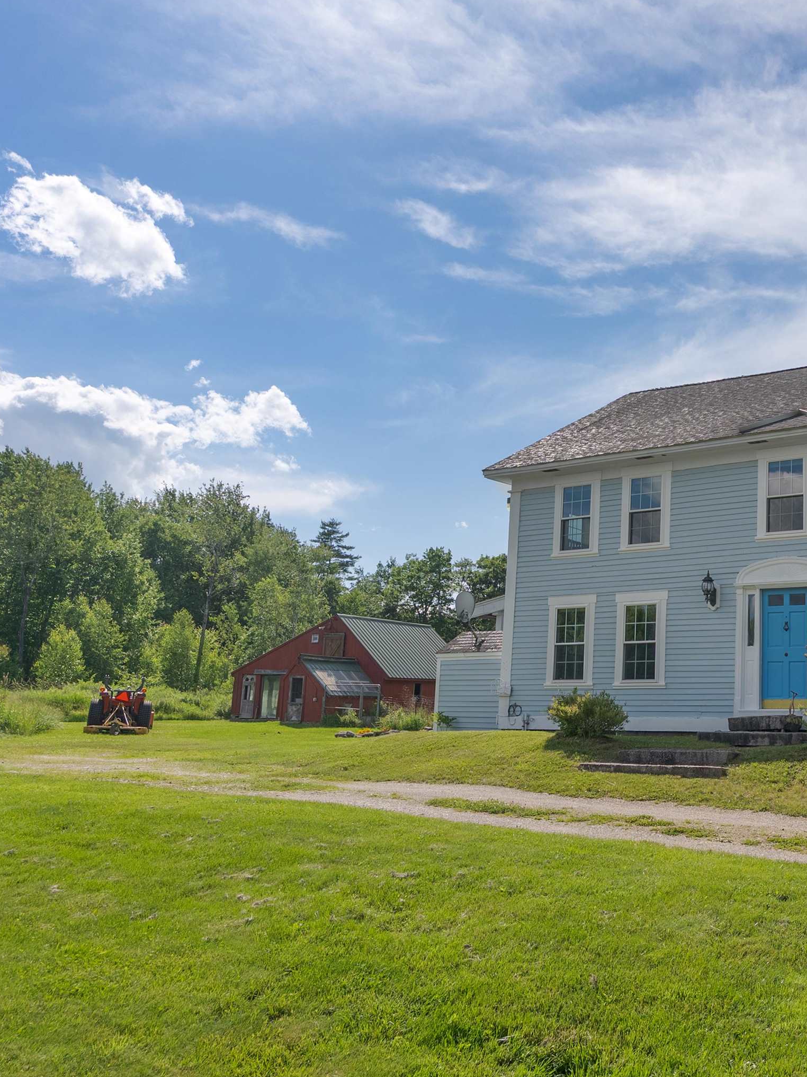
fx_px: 995
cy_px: 538
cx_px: 741
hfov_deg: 40.5
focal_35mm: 32
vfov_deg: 56.8
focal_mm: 22
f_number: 7.1
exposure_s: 1/2000
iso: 320
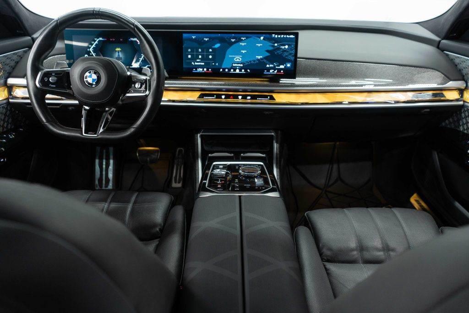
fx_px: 365
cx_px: 234
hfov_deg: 65.5
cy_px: 156
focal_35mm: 28
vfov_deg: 46.4
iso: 800
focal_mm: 28
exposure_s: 1/40
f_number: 3.2
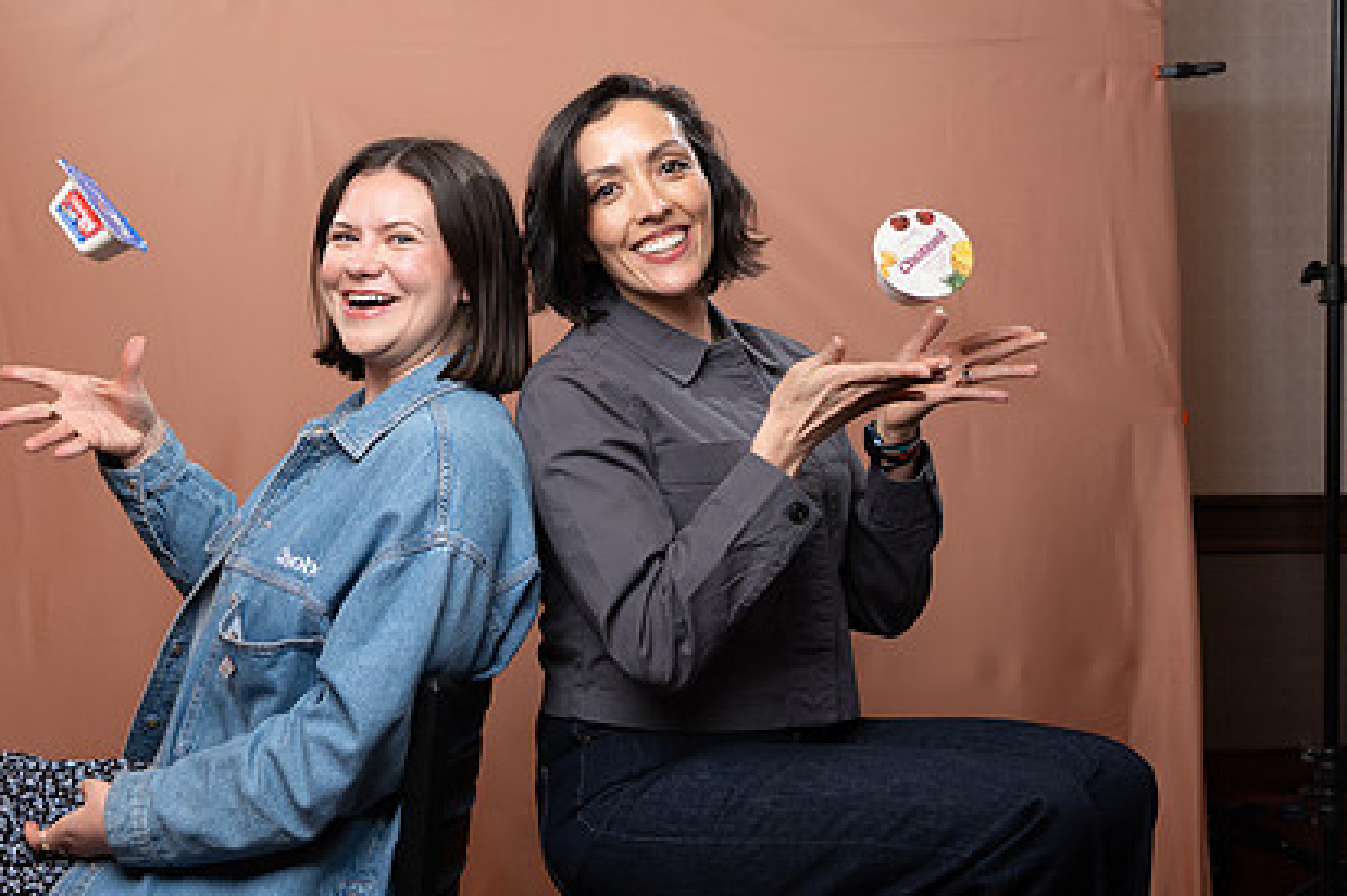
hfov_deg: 33.7
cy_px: 455
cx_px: 479
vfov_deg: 23.0
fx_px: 2207
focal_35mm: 59
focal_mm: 42
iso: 320
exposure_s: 1/160
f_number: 4
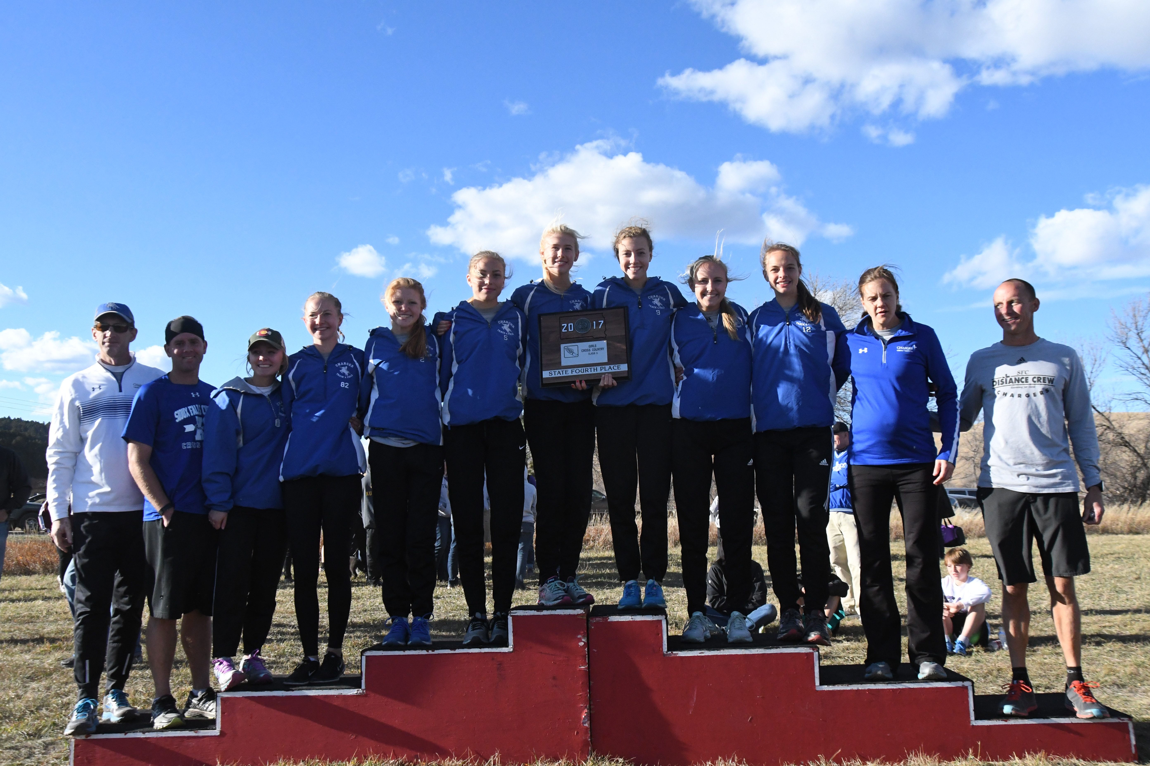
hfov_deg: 59.5
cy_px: 383
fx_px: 1006
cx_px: 575
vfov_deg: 41.7
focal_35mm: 32
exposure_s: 1/4000
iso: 2500
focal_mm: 21
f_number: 8
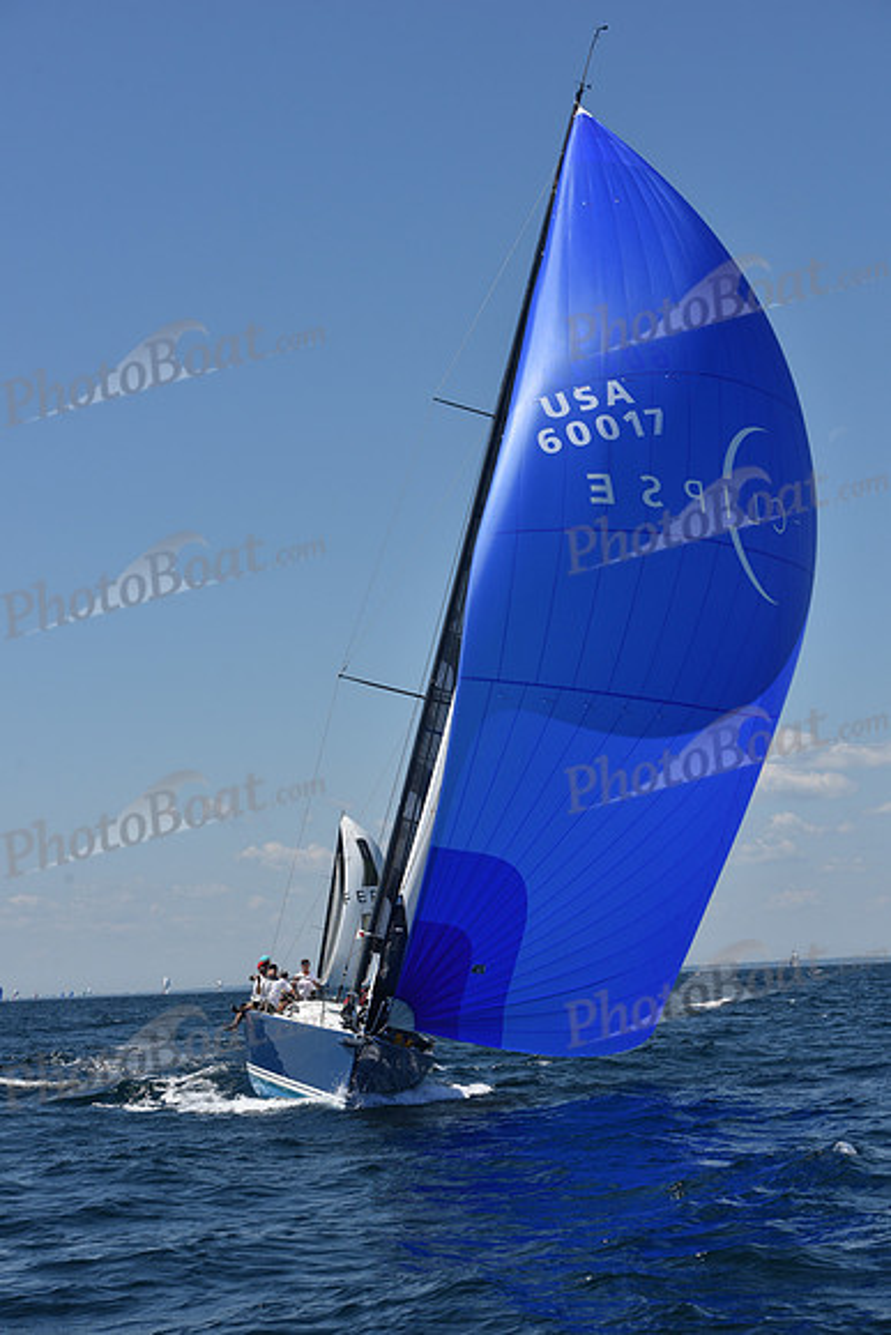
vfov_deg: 28.8
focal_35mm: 70
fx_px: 2597
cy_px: 668
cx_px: 446
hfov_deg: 19.5
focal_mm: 70
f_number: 9
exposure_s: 1/1000
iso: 200
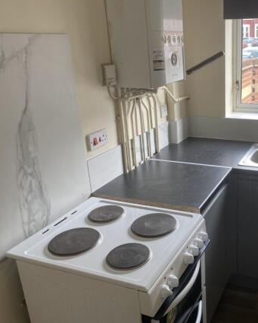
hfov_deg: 39.8
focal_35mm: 35
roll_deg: +0.6
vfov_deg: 51.6
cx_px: 221
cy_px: 162
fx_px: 334
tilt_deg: -20.7
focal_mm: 4.25
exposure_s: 1/121
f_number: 1.8
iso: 50
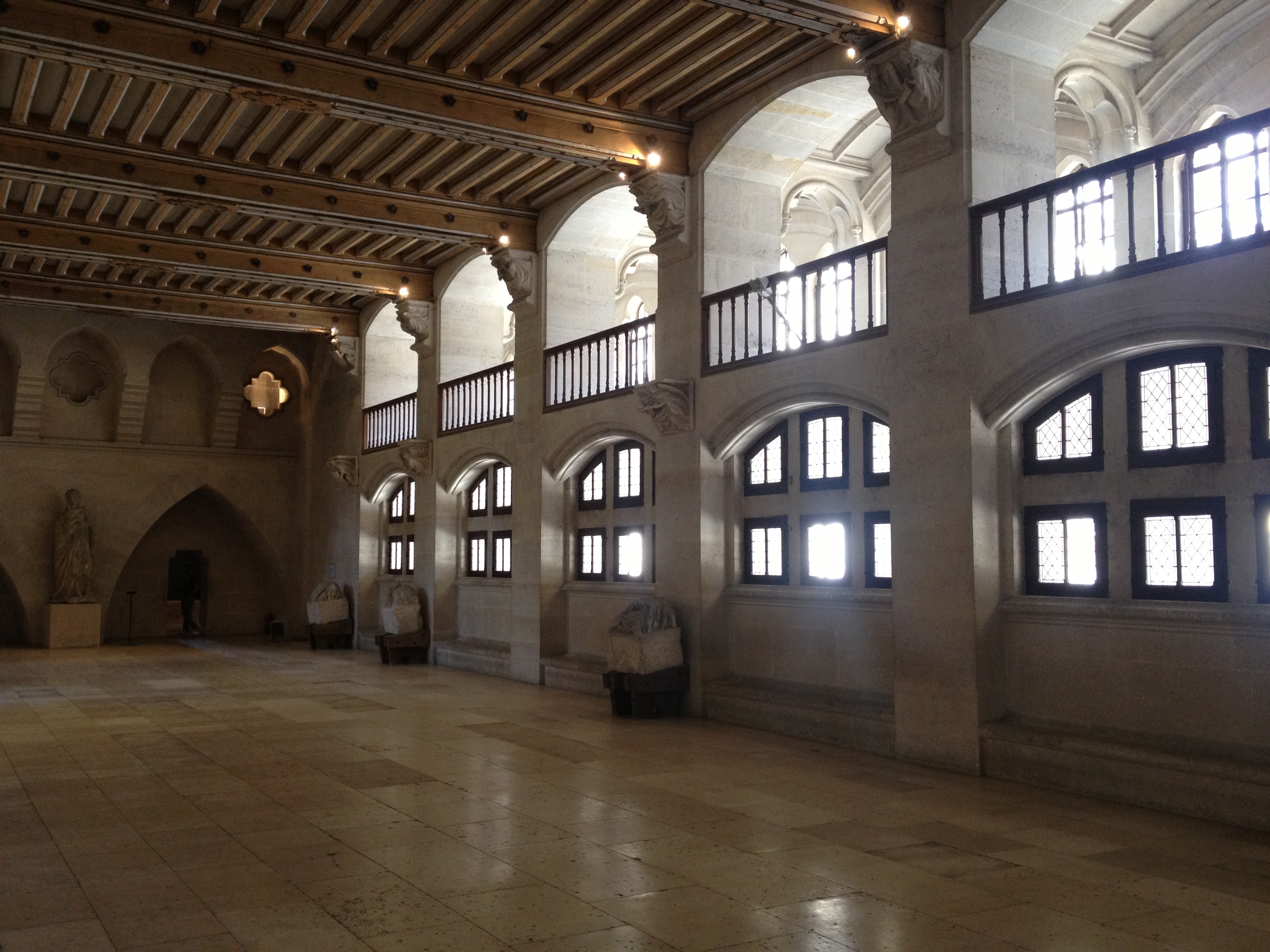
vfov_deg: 40.7
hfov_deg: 52.6
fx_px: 1284
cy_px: 476
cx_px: 635
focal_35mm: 35
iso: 125
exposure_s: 1/20
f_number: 2.4
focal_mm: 4.28
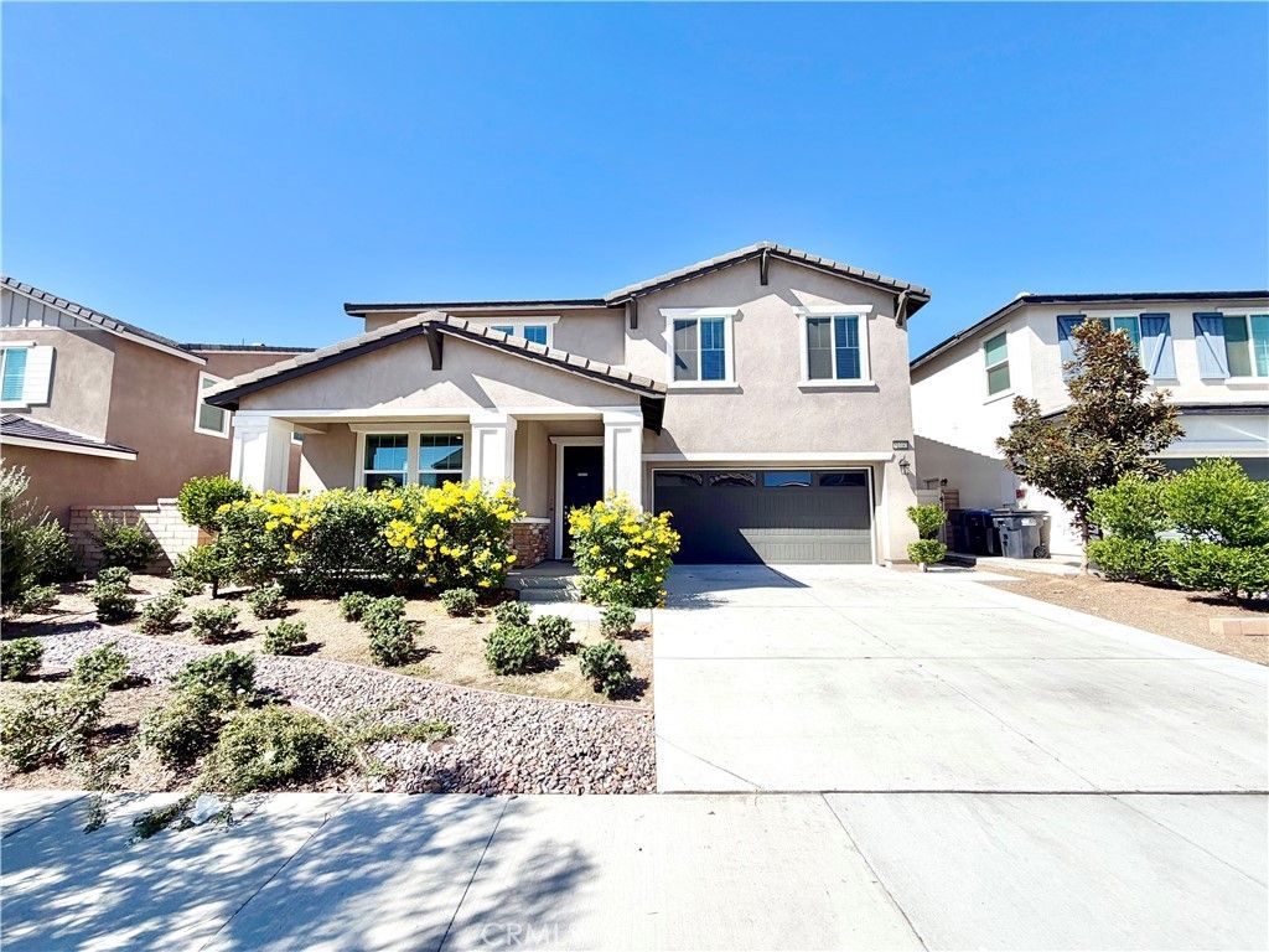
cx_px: 634
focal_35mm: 14
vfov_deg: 85.7
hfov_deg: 102.1
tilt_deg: +6.0
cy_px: 476
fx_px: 513
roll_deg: +0.5
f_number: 2.2
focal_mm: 2.22
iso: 20
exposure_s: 1/985
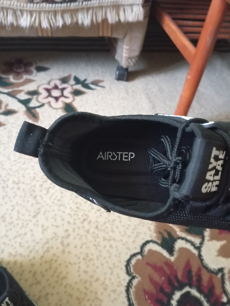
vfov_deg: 63.4
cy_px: 153
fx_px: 247
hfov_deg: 49.9
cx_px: 115
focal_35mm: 28
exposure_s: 1/16.7
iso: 6756
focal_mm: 4.22
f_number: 1.8
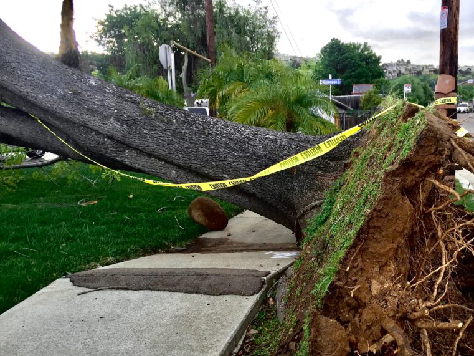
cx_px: 311
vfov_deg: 36.5
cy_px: 232
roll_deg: +0.6
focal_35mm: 39
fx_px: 534
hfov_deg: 47.2
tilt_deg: -8.8
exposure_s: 1/120
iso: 50
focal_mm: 4.15
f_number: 2.2
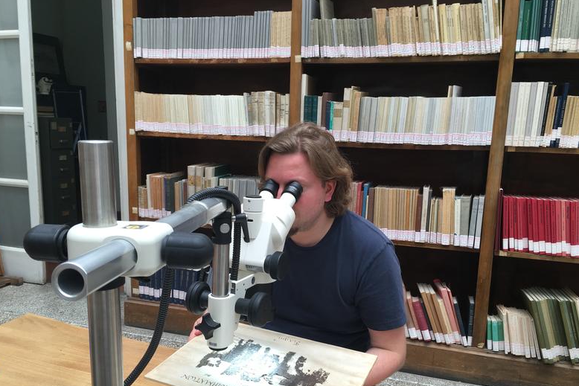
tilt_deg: -11.3
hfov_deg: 60.3
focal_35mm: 31
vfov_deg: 42.2
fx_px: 499
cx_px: 290
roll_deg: -1.1
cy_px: 220
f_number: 2.2
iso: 32
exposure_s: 1/100
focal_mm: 4.15
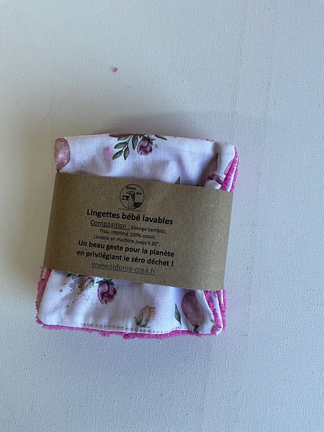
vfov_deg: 61.7
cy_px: 216
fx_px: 362
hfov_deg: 48.2
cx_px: 162
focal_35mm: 29
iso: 32
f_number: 1.8
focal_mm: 3
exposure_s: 1/122
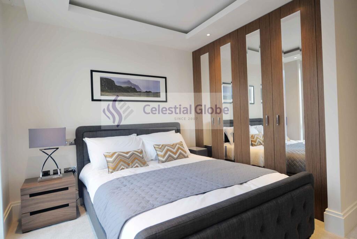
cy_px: 120
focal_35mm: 20
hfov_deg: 83.9
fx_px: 198
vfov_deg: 62.0
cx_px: 178
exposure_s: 1/80
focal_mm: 20
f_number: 4.5
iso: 400
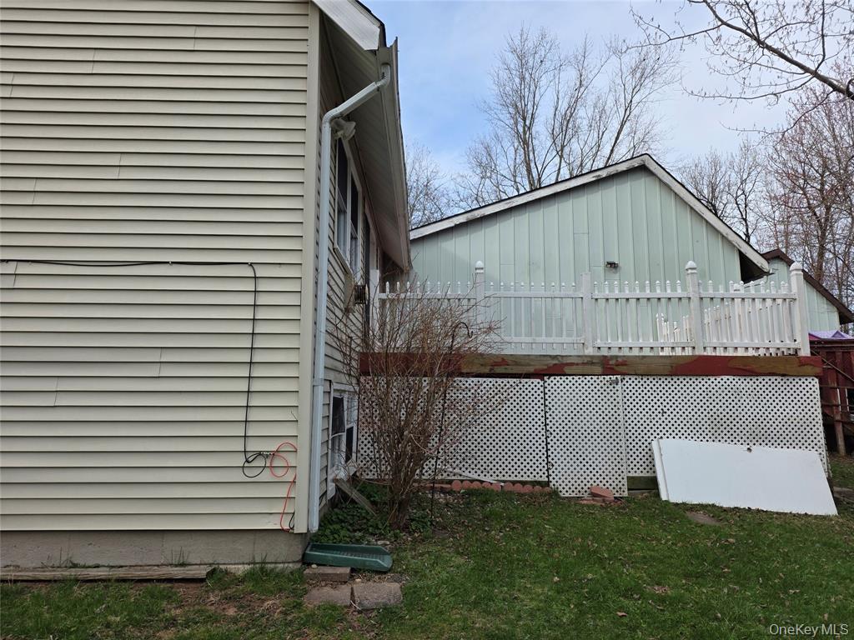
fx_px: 567
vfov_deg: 58.9
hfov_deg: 73.9
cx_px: 427
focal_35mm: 23
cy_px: 320
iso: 80
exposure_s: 1/3059
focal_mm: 6.3
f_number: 1.7
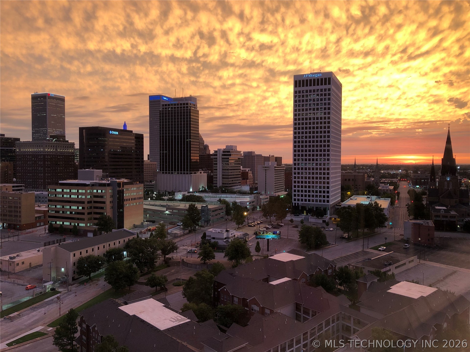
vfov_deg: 49.7
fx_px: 380
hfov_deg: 63.4
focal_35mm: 28
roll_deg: -0.4
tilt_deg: -1.6
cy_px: 176
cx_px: 235
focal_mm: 3.99
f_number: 1.8
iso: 40
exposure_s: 1/24
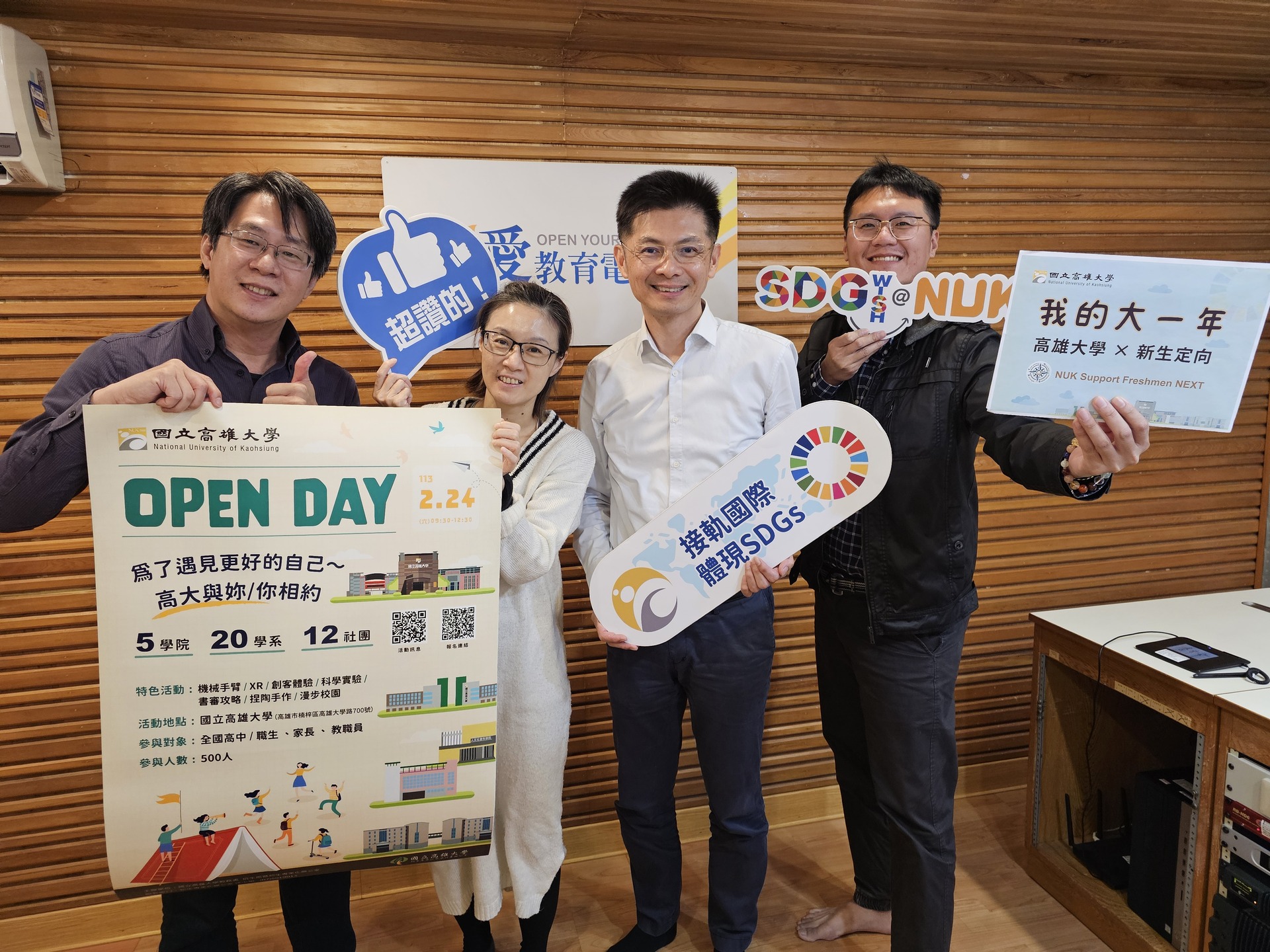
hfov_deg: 73.9
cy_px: 476
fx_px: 844
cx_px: 635
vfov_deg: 58.9
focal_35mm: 23
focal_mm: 6.3
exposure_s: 1/120
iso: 500
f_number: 1.7
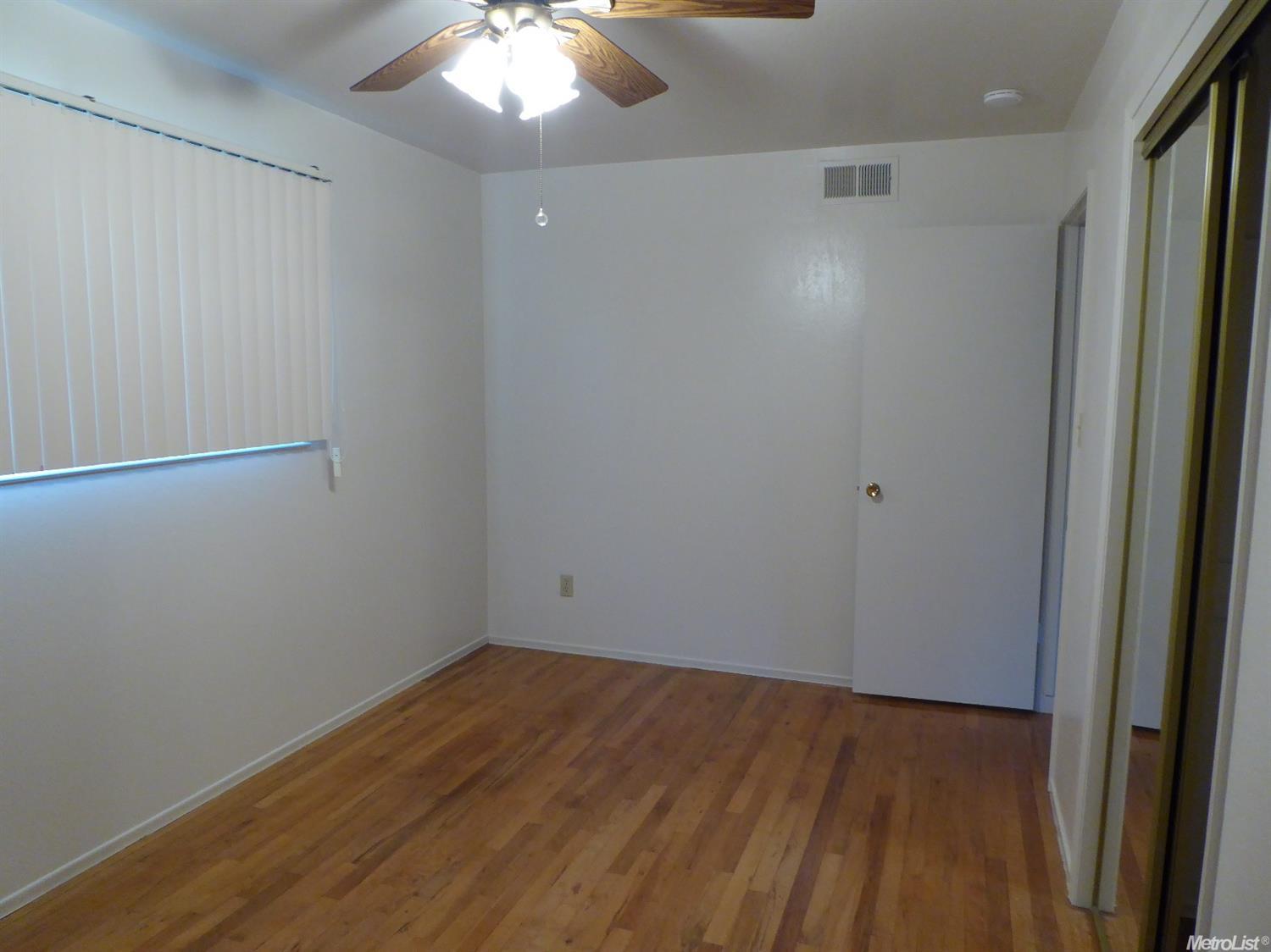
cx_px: 636
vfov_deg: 54.9
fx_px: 918
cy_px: 476
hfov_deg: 69.4
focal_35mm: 25
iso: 400
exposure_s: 1/30
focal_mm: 4.3
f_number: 3.3
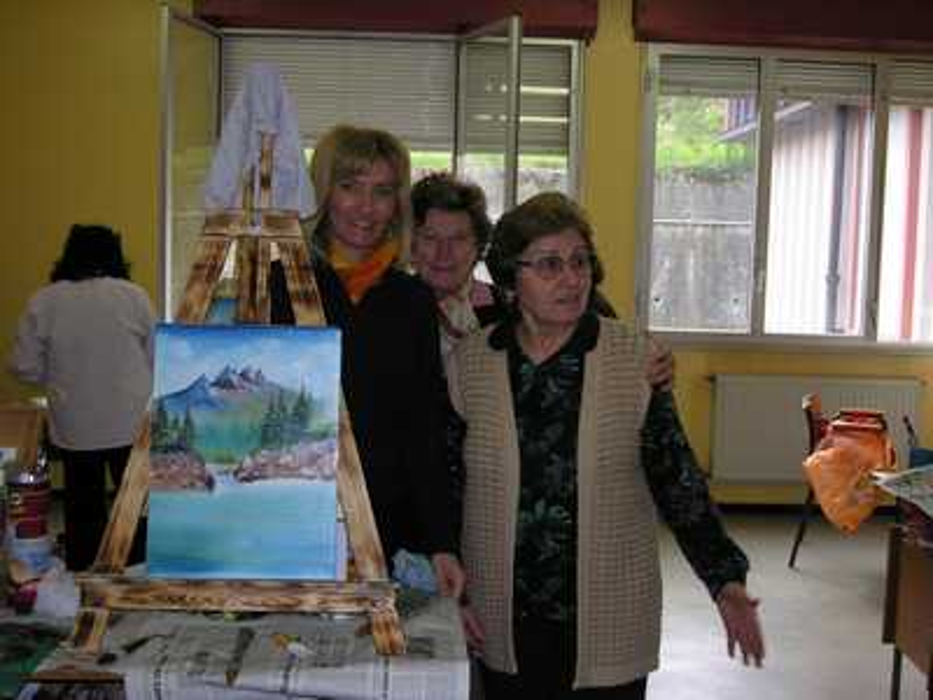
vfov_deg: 36.8
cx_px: 466
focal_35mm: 39
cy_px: 350
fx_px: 1051
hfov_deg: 47.9
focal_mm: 10
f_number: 3.2
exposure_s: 1/60.1
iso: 50
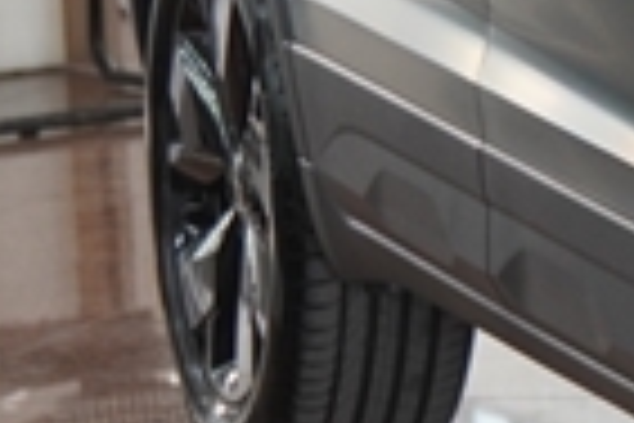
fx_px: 5389
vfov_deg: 4.5
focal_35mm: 306
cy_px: -43
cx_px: 1794
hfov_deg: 6.3
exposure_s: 1/50
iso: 400
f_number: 2.8
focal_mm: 28
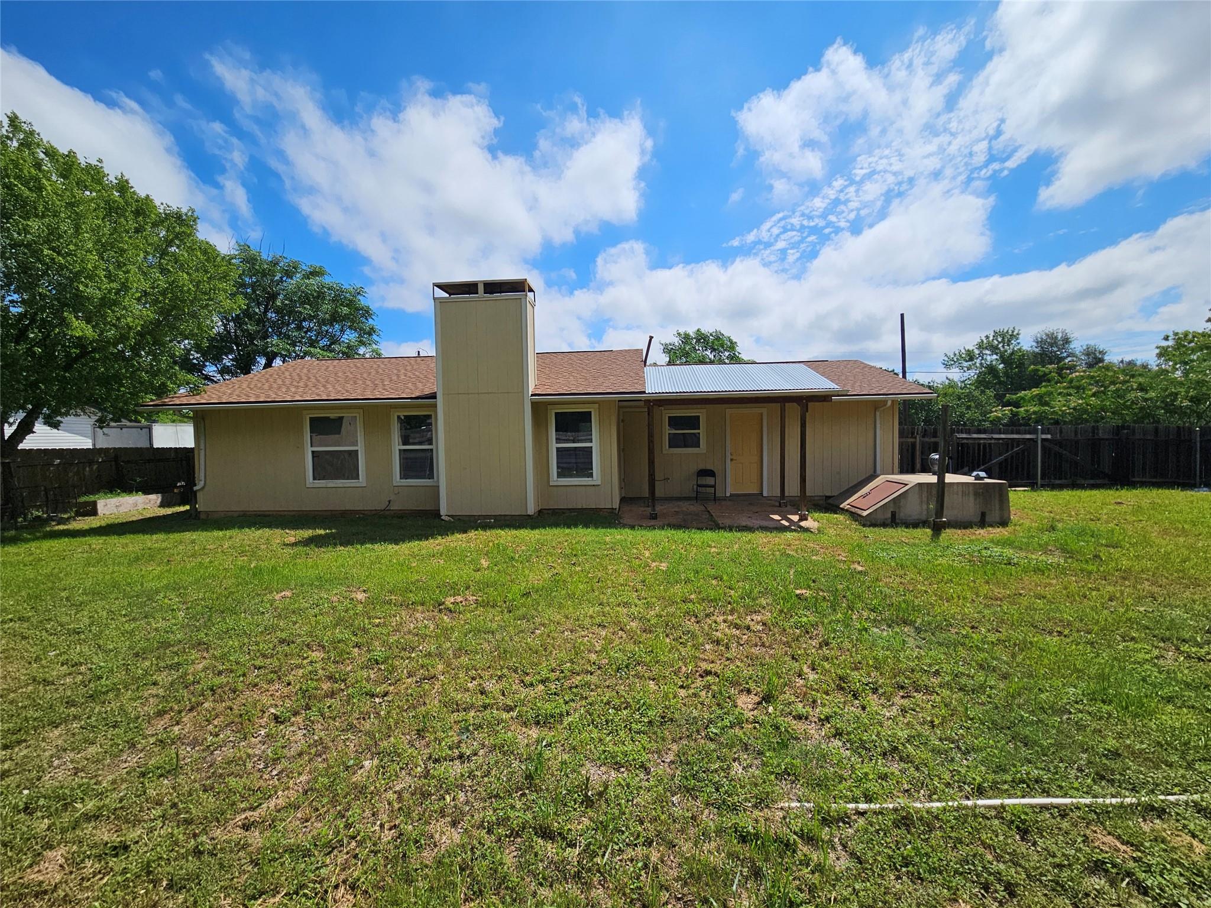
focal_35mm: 13
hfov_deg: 106.2
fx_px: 455
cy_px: 454
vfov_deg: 89.9
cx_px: 606
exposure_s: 1/4939
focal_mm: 2.2
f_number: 2.2
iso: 50
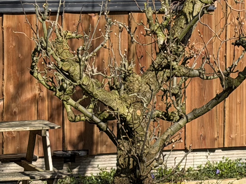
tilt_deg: -1.4
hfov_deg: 10.3
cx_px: 231
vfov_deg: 7.7
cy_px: -3
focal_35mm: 191
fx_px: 1358
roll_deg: +0.1
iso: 64
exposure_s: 1/4098
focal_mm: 6.76
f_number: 1.78
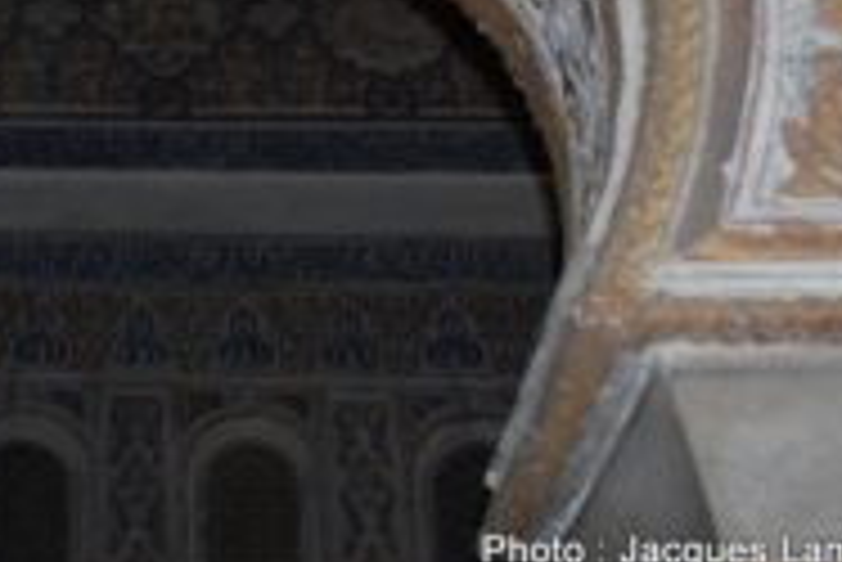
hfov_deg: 19.9
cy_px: -137
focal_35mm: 100
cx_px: 54
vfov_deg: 13.3
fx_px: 2349
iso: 800
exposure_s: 1/60
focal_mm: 25
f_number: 5
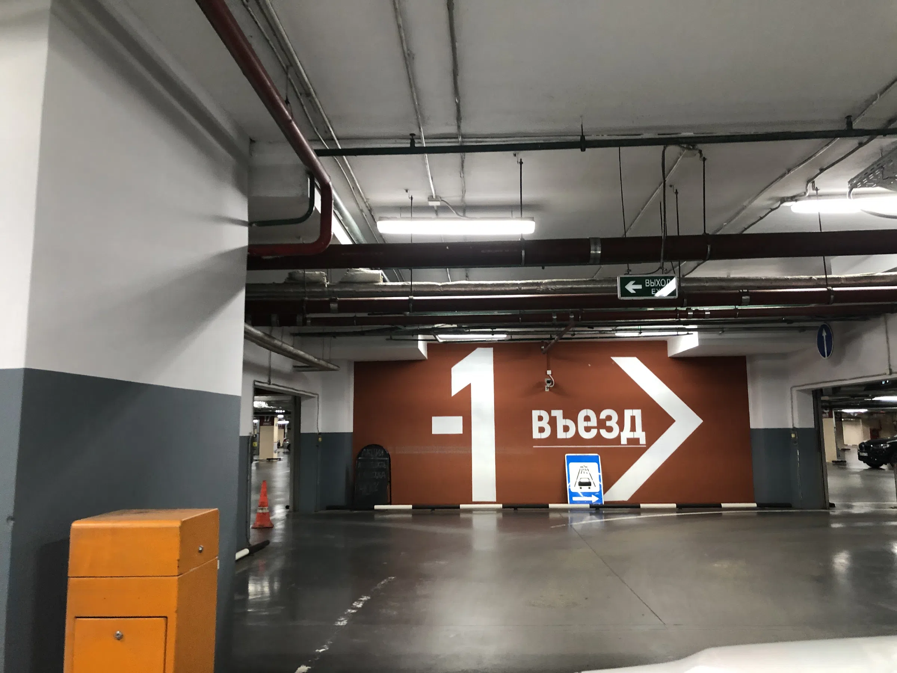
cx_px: 448
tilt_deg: +4.4
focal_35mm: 28
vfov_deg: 49.7
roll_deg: +0.4
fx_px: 726
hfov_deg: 63.4
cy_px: 336
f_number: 1.8
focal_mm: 4
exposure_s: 1/15
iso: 64
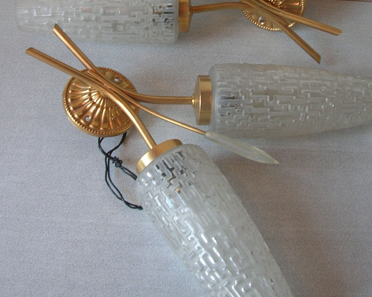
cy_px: 73
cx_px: 204
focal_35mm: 54
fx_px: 595
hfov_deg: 34.7
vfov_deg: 27.7
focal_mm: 5.8
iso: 50
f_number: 2.8
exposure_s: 1/8.8
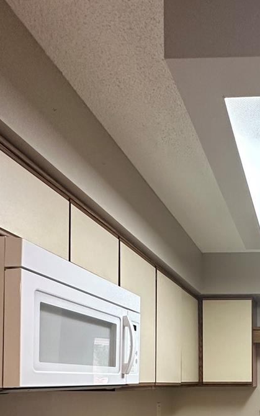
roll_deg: -0.7
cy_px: 386
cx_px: 295
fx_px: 385
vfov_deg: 49.5
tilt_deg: -0.7
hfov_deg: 32.2
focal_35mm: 34
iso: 250
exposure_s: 1/60
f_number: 2.2
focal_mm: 2.22
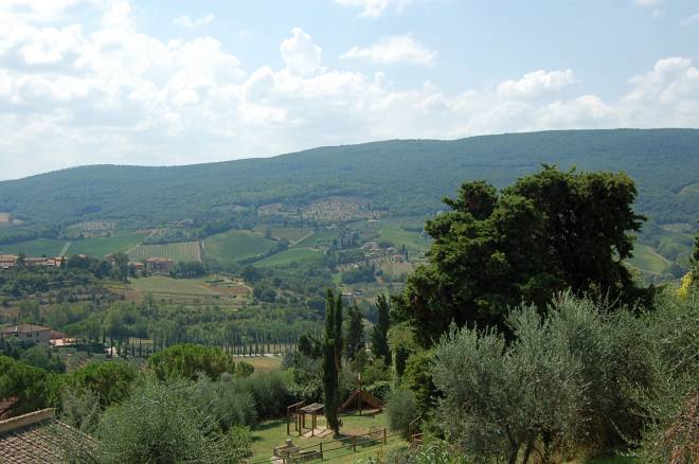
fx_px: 872
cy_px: 232
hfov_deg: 43.7
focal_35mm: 45
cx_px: 350
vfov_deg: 29.8
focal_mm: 30
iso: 200
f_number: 10
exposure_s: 1/250
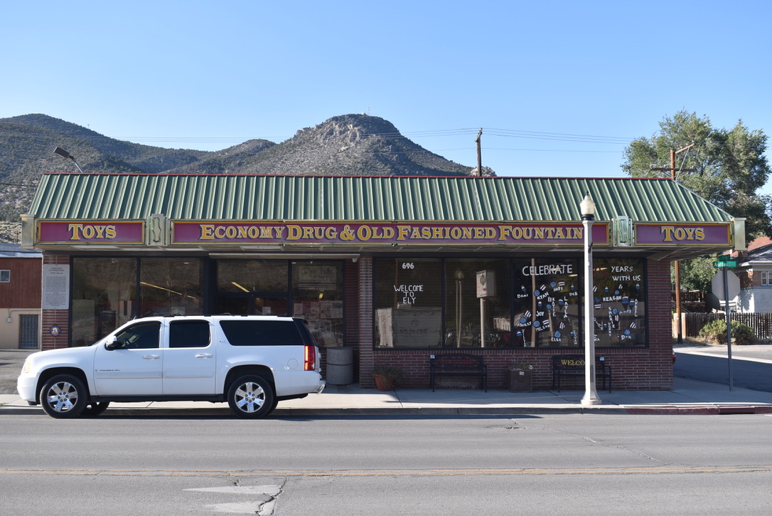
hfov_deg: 44.9
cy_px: 258
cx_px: 386
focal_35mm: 44
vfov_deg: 30.9
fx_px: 933
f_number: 7.1
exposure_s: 1/200
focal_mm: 29
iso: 100
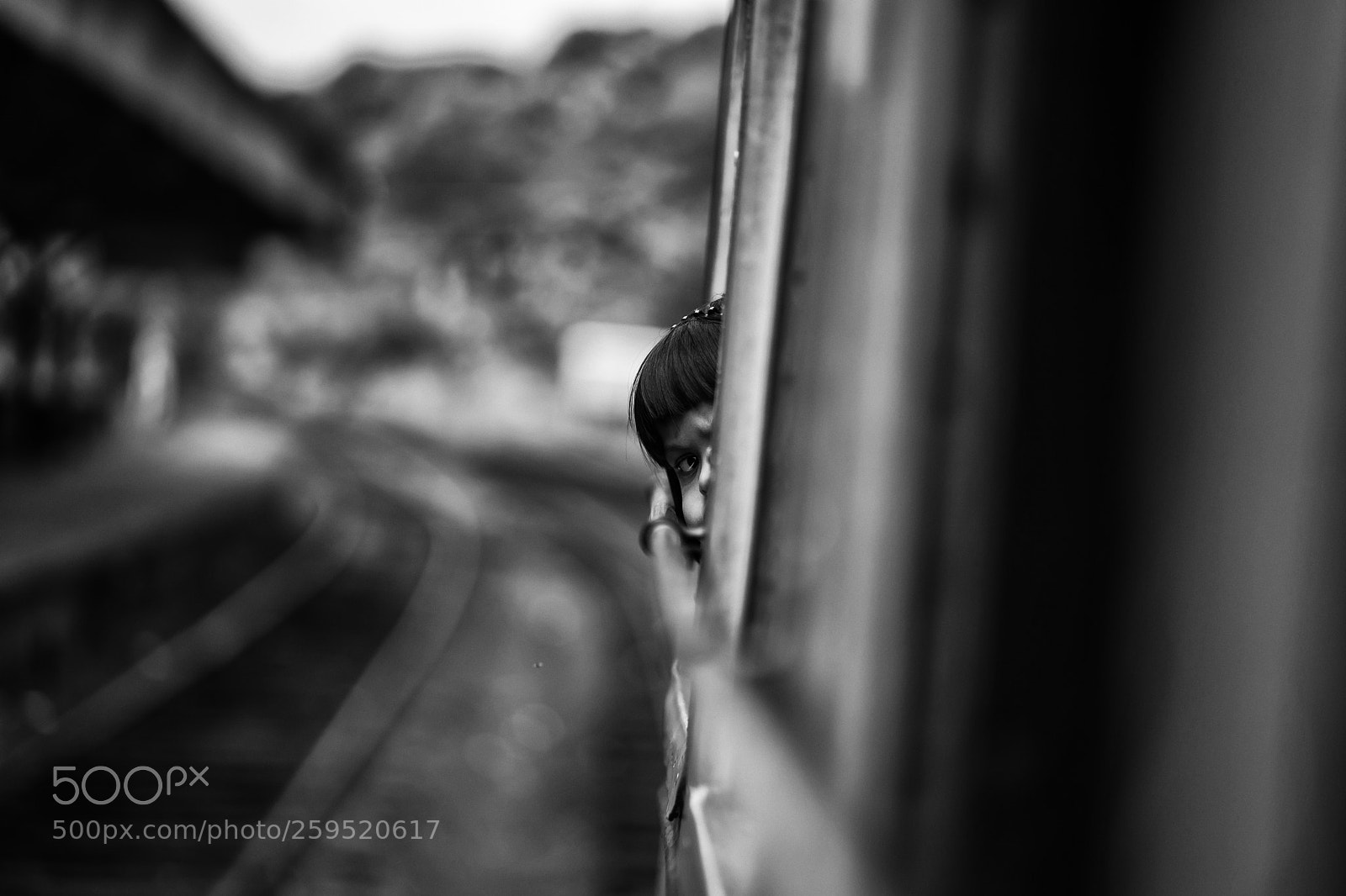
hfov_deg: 23.9
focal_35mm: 85
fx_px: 3177
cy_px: 448
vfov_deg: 16.1
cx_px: 673
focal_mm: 85
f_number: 1.8
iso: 100
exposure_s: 1/1000
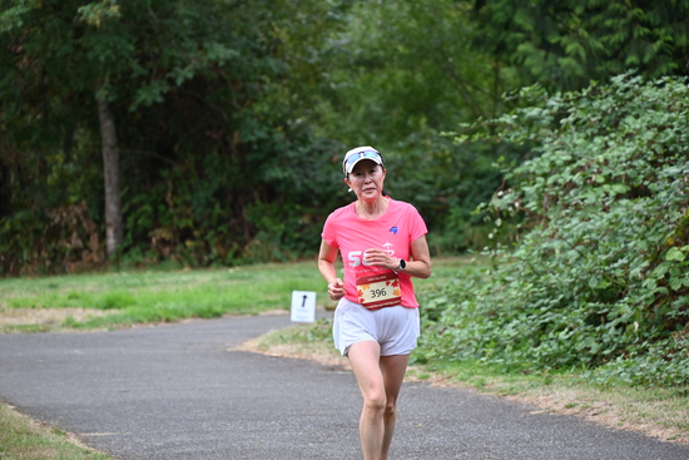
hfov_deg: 10.3
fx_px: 3829
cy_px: 230
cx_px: 344
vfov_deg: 6.9
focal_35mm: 200
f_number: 6.3
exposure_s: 1/250
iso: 720
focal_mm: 200
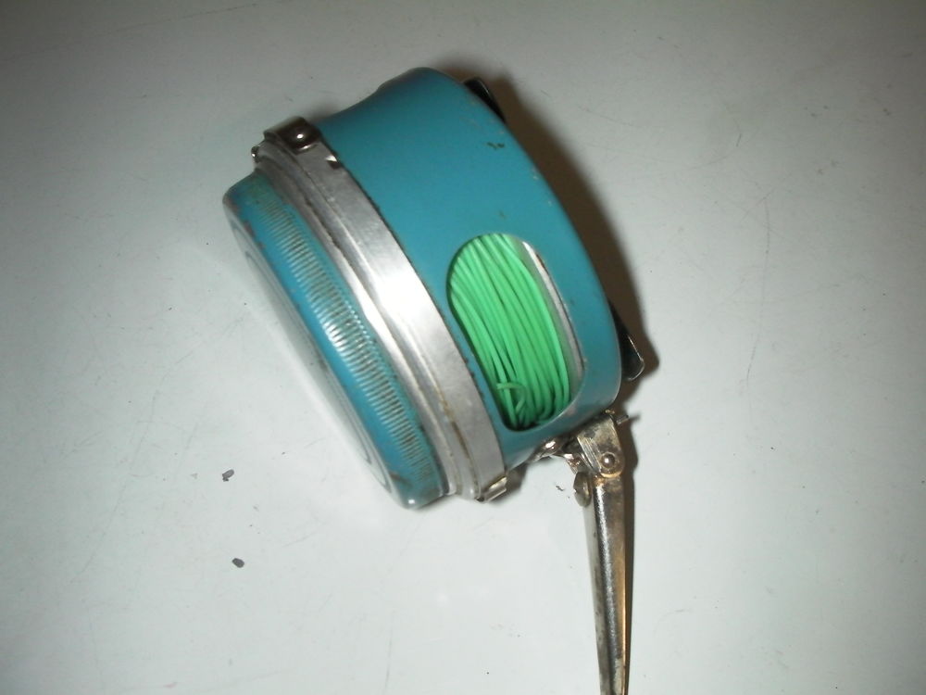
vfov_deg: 37.7
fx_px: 1017
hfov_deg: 49.0
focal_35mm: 38
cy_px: 348
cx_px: 463
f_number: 5.6
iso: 200
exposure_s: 1/30
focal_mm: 6.3
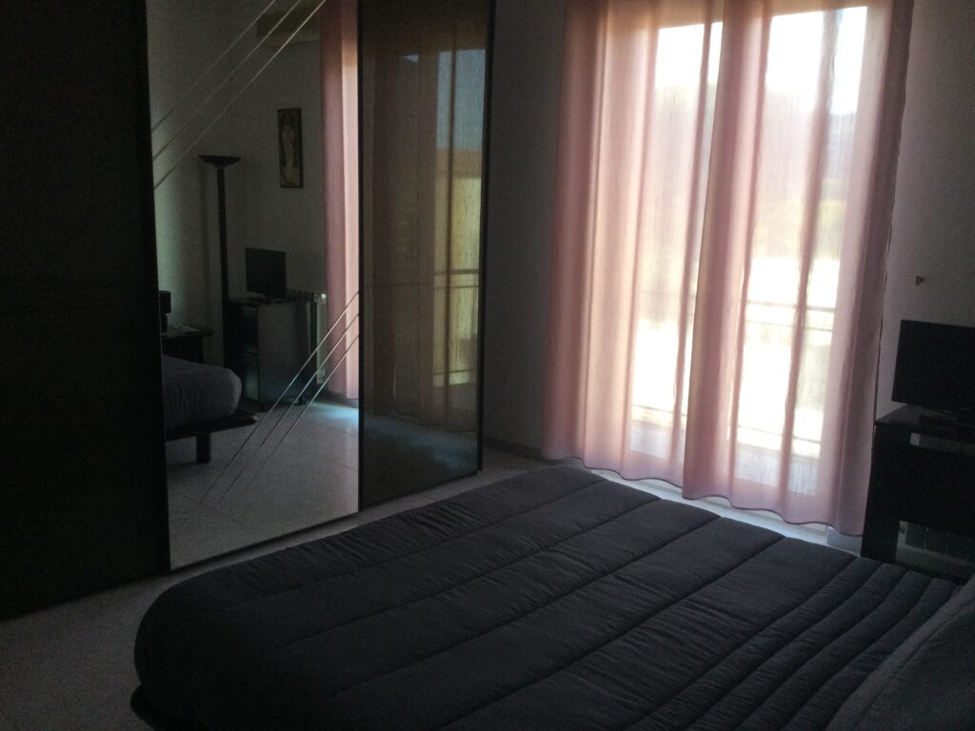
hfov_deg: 58.4
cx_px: 488
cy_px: 366
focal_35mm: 31
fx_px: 873
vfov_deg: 45.4
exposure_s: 1/33
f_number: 2.4
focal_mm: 3.3
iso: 50
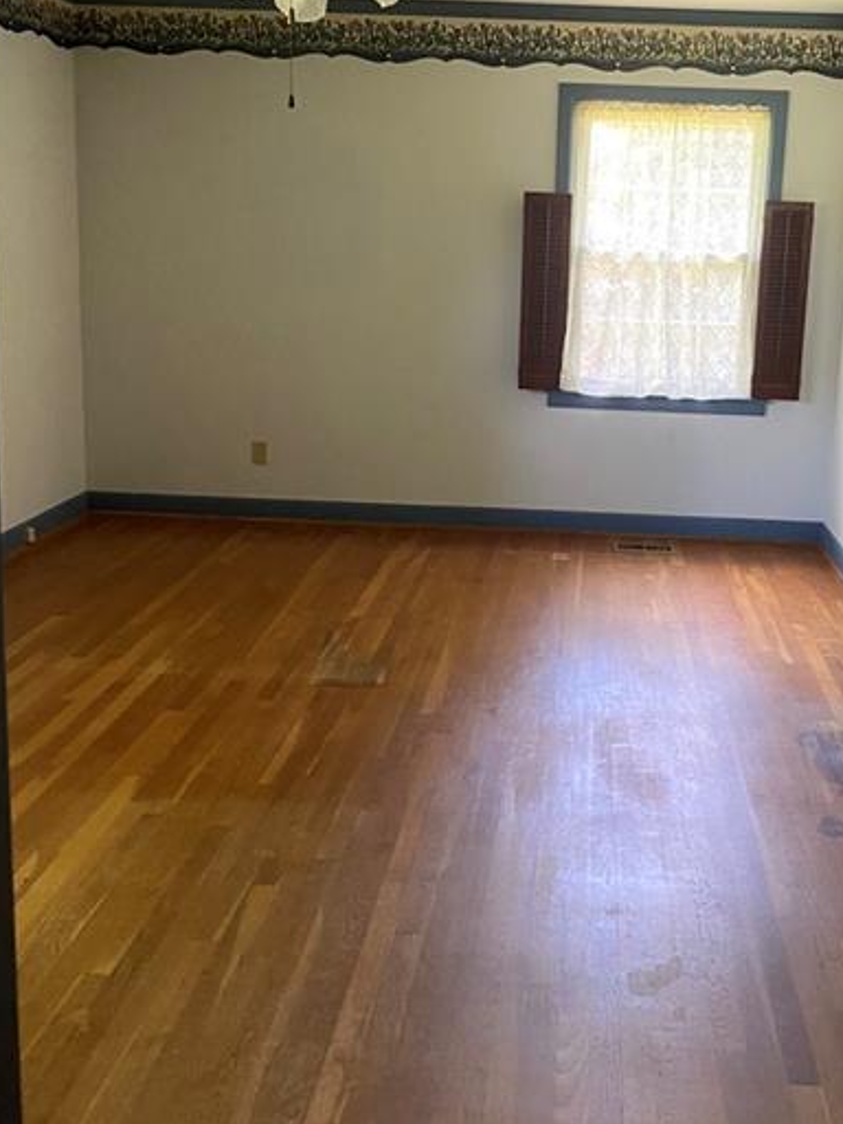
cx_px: 571
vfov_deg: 47.6
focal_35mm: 39
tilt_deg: -9.6
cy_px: 463
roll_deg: -1.9
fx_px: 1266
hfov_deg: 36.4
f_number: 1.8
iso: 400
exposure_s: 1/60
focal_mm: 4.25
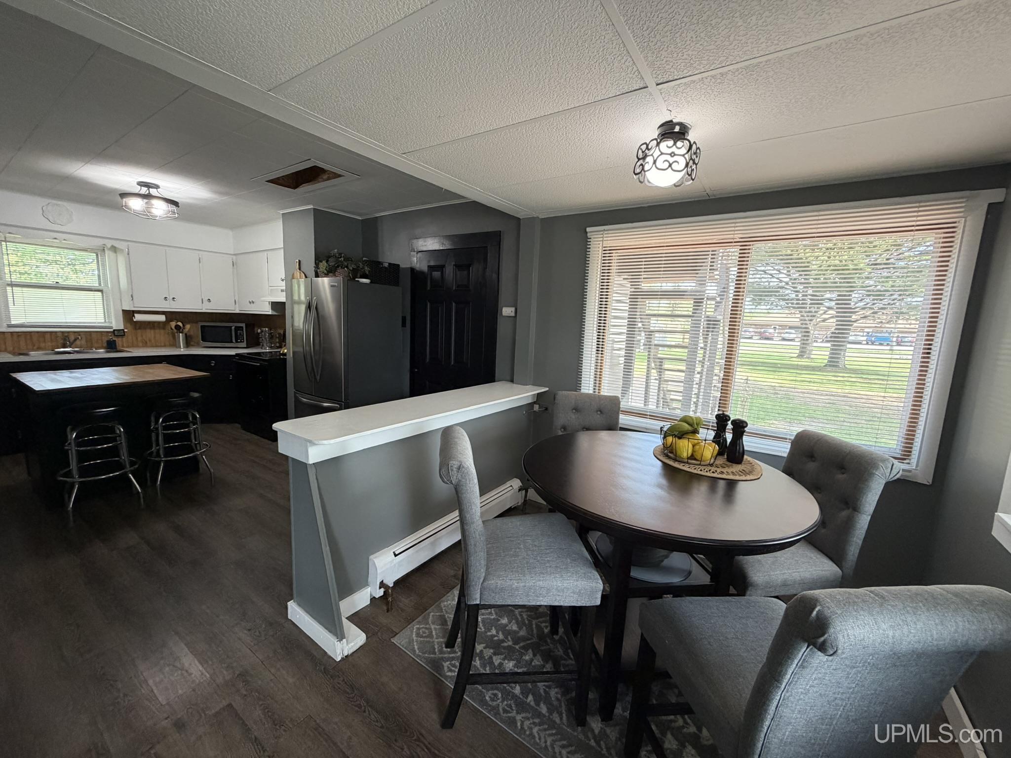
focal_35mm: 14
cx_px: 506
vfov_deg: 85.7
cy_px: 379
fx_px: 409
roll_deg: -2.3
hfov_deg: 102.1
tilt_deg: -9.5
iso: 250
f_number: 2.2
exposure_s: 1/121
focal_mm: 2.22
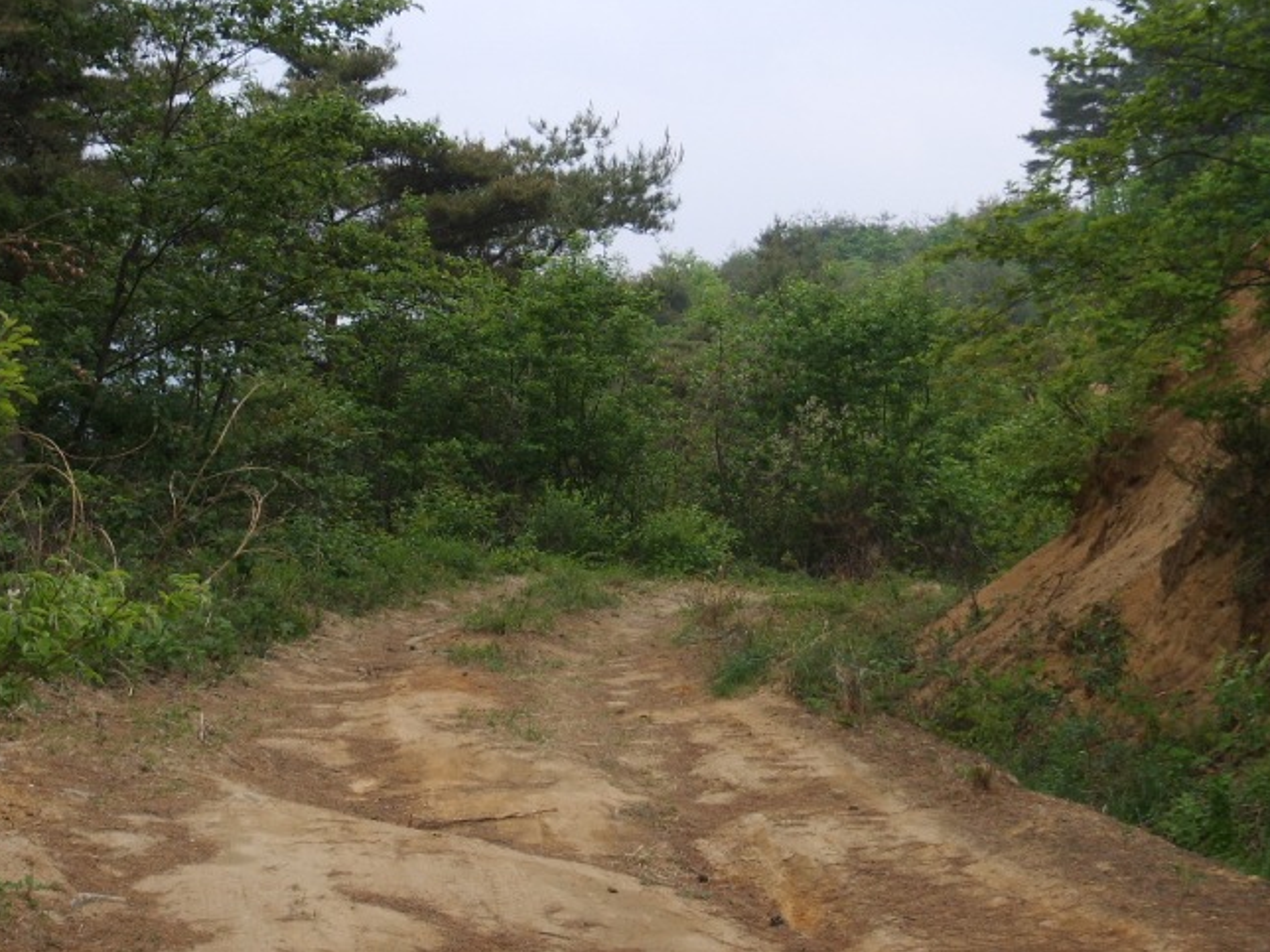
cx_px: 639
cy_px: 363
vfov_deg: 17.0
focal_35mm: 87
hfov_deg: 22.5
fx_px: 3192
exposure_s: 1/125
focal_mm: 11.8
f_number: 4.1
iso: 50
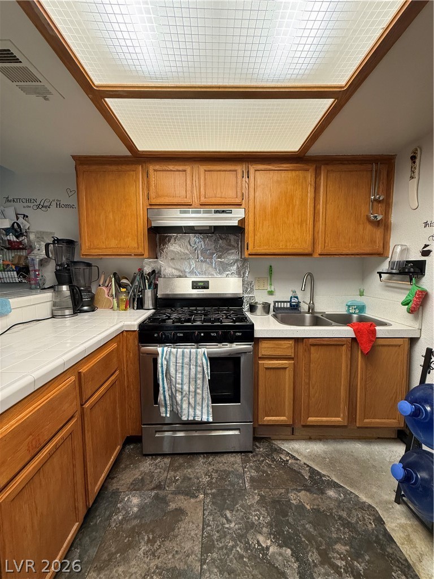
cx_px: 217
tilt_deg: -5.0
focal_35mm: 14
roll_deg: +0.3
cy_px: 290
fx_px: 234
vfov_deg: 102.1
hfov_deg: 85.7
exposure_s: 1/120
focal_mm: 2.22
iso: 250
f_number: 2.2
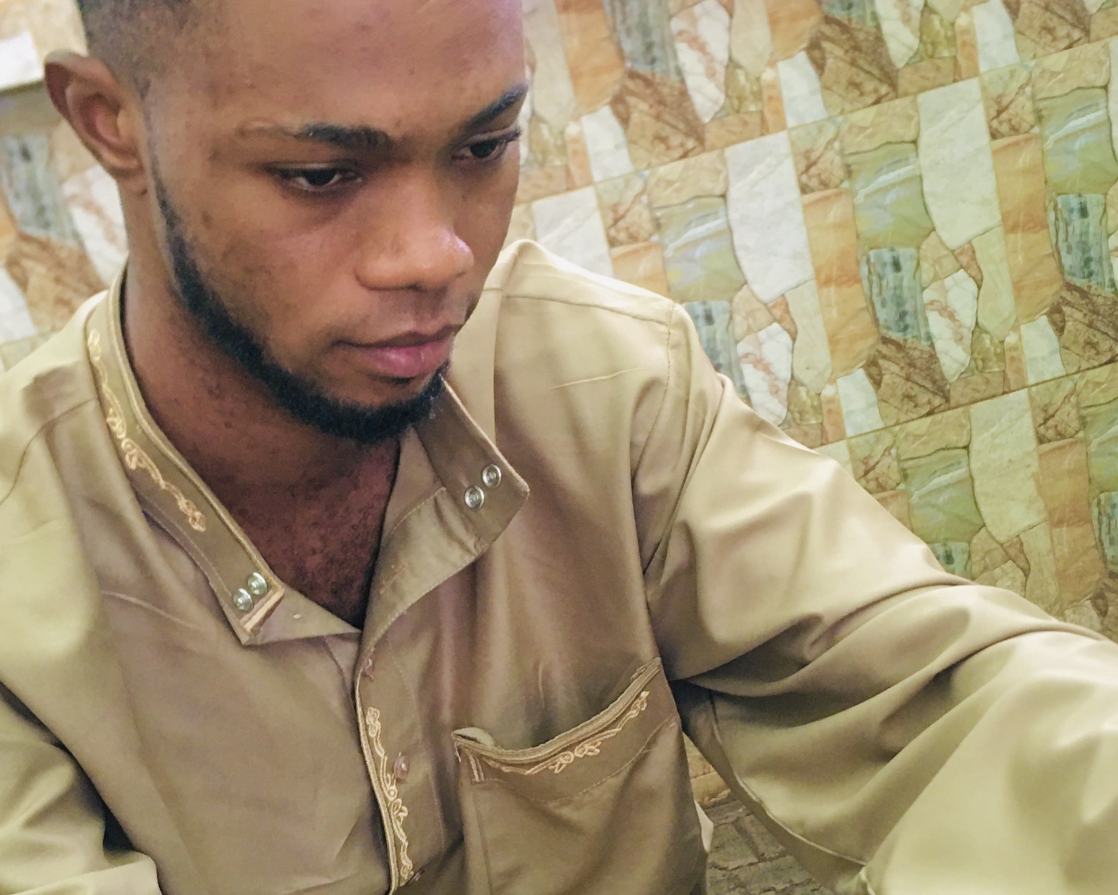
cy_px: 713
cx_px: 537
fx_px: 2052
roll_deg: +13.9
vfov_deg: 24.2
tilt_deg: -20.0
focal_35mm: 62
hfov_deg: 30.5
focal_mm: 4.15
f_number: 2.2
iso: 64
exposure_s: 1/17
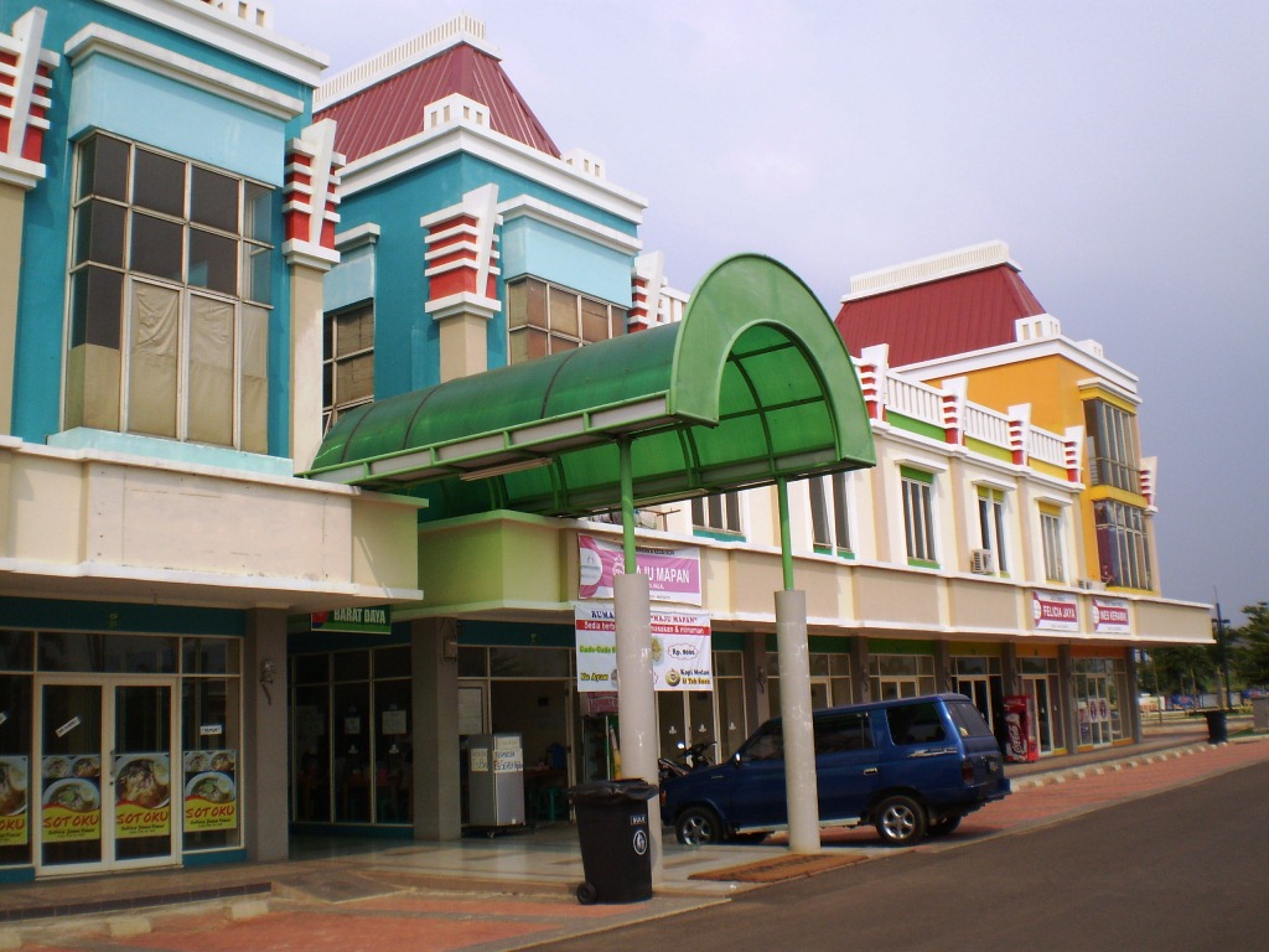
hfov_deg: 51.4
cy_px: 476
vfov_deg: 39.7
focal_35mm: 36
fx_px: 1320
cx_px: 634
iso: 64
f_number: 4.6
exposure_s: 1/1250
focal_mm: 6.3
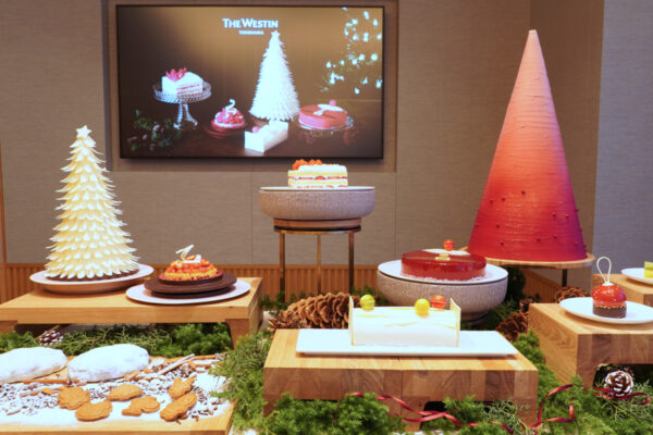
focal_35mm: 27
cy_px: 218
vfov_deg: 47.9
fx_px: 490
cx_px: 326
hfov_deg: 67.4
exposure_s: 1/8
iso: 800
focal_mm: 18
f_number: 7.1
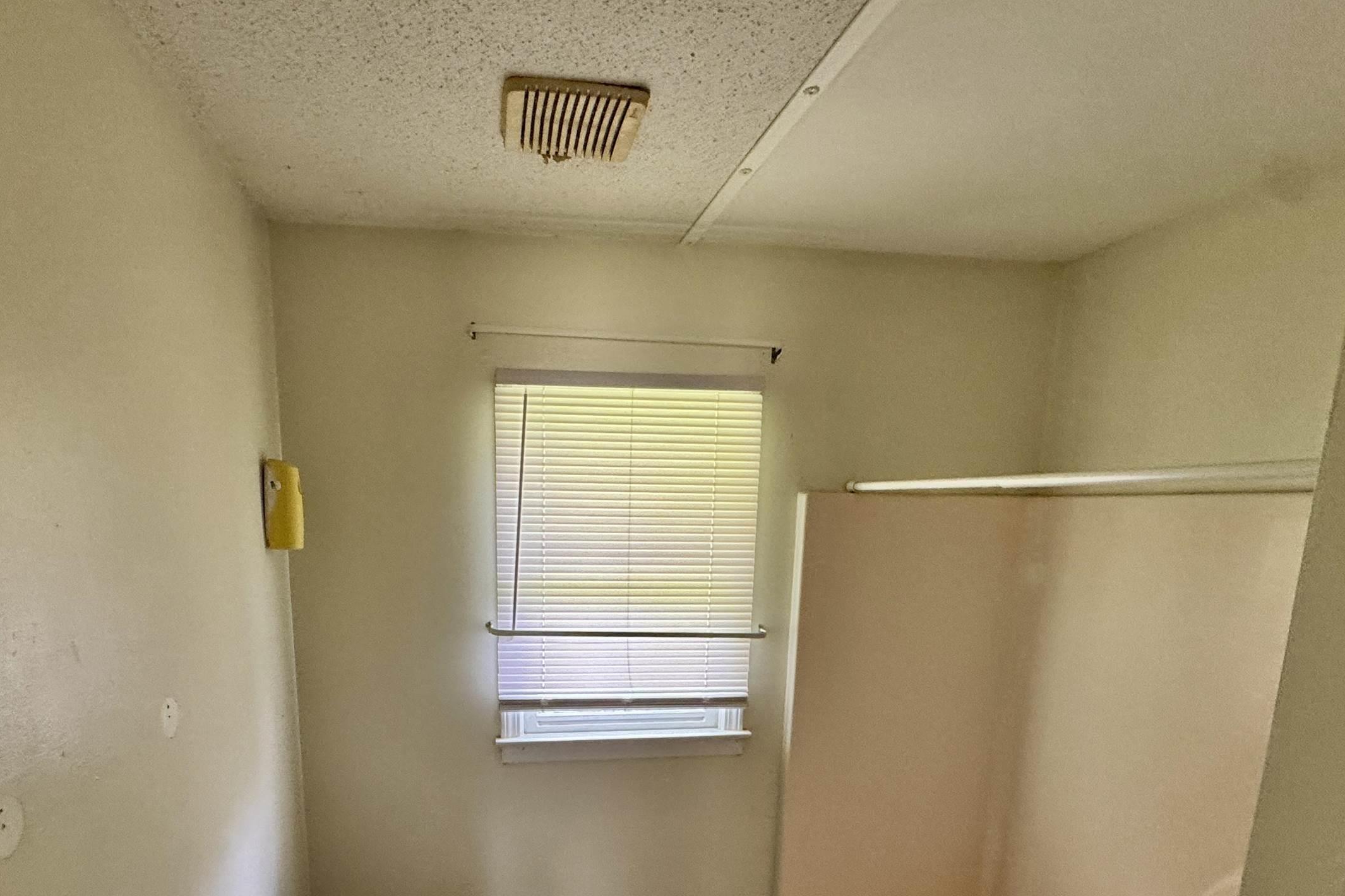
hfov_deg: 80.8
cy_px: 664
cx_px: 583
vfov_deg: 56.8
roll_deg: -1.2
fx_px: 785
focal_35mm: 21
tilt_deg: -11.5
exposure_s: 1/99
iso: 250
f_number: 2.2
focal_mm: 2.22
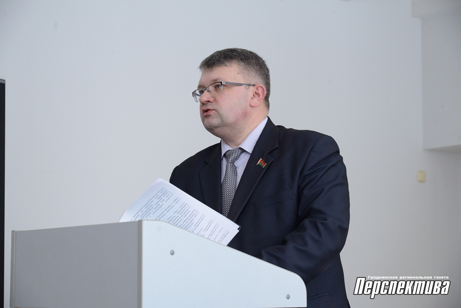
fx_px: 1089
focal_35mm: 85
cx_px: 230
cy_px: 154
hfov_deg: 23.9
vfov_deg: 16.1
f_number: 7.1
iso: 2000
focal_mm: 85
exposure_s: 1/100
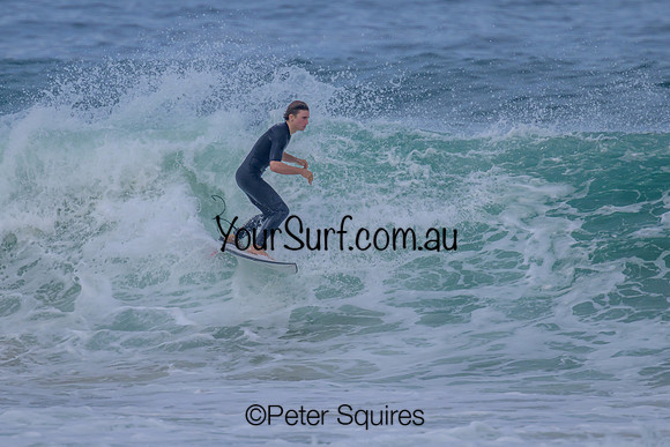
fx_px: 20042
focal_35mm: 1077
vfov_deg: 1.3
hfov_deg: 1.9
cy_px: 222
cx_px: 316
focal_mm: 800
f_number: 11
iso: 560
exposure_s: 1/2000
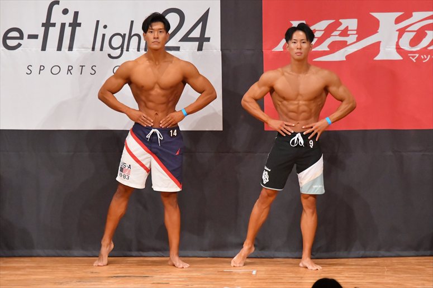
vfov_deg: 4.8
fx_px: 3426
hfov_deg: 7.2
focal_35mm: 285
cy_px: 144
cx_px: 216
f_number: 5.6
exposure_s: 1/400
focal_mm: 190
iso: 11400
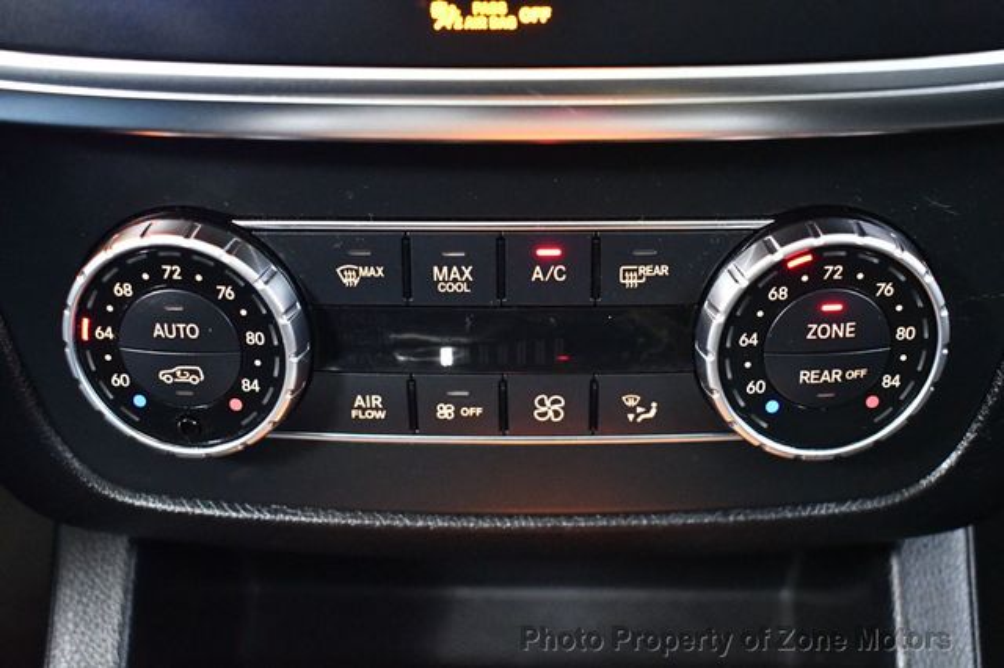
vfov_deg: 26.5
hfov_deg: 38.9
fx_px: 1422
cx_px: 502
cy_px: 334
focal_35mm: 51
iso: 12800
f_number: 4.5
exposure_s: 1/40
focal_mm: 34
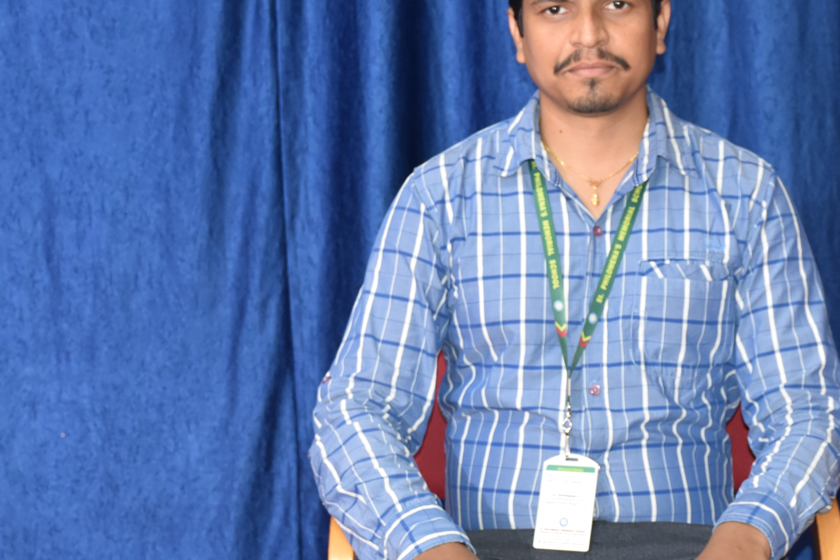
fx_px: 2613
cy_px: 332
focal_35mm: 112
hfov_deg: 18.2
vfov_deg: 12.2
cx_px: 569
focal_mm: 38
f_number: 4.2
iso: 800
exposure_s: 1/60
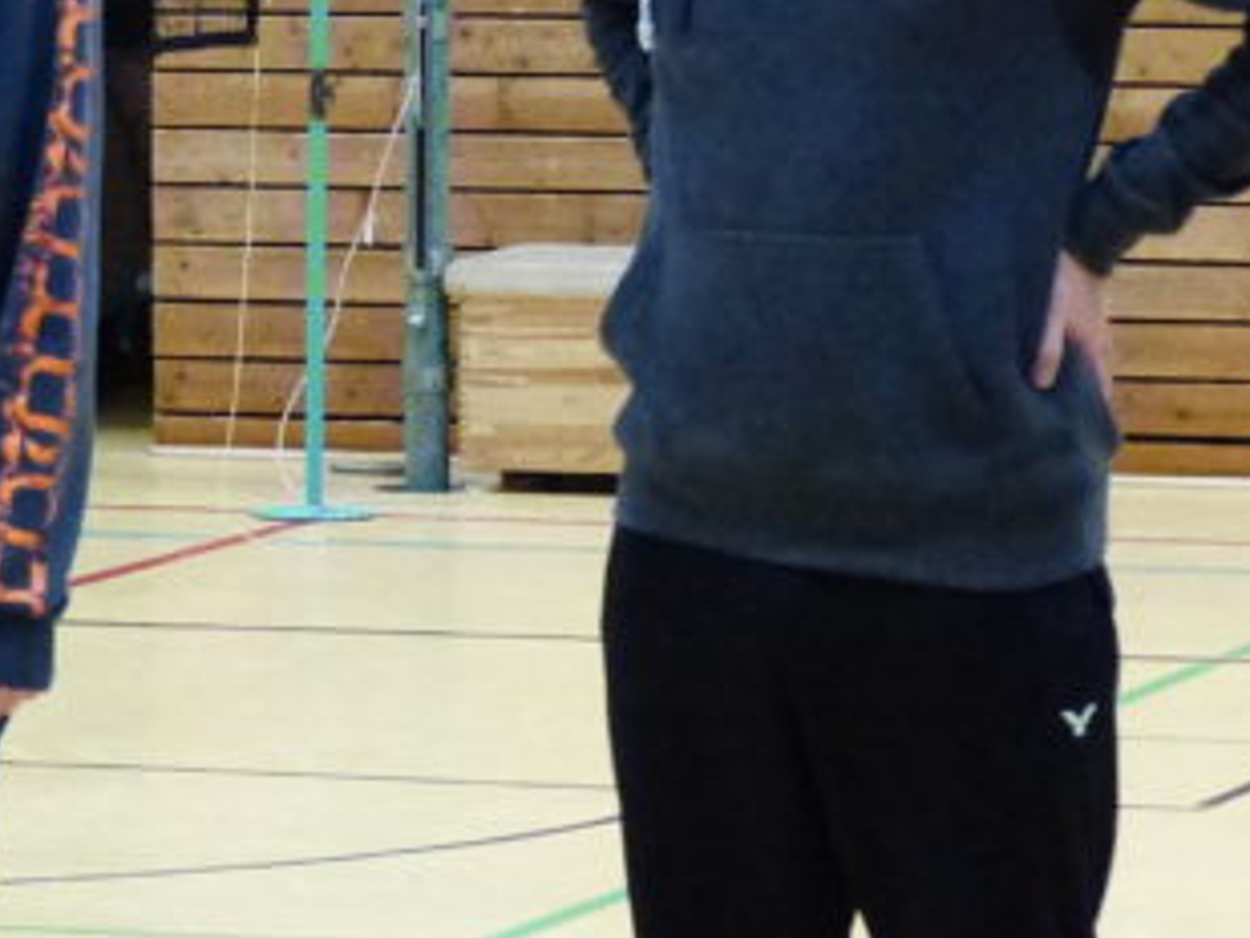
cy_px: 166
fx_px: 11596
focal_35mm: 321
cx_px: 206
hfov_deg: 6.2
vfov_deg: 4.6
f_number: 3.5
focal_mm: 17.4
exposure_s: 1/125
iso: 1600
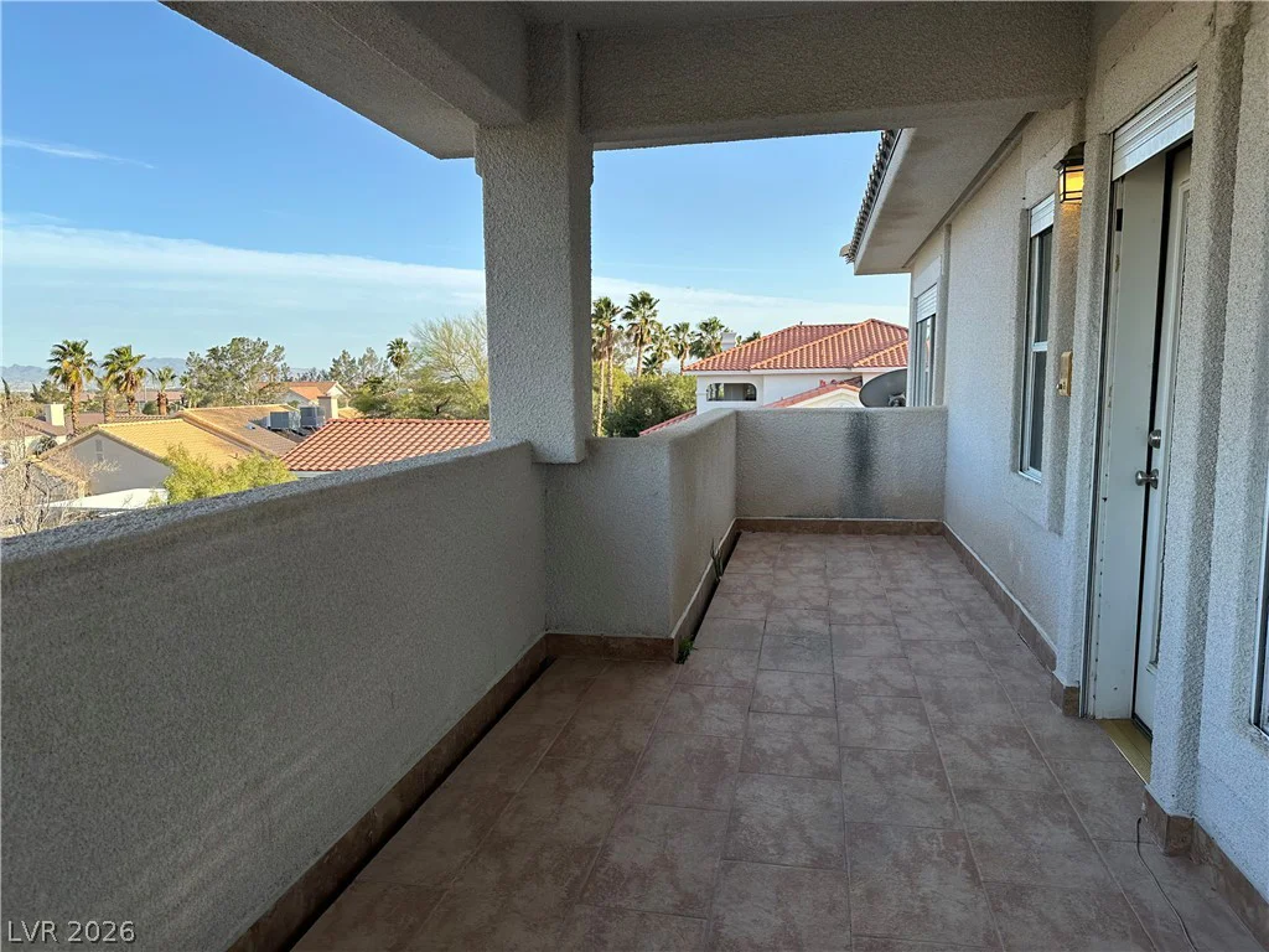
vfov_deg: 56.8
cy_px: 476
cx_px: 634
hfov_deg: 71.6
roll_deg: +0.4
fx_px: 880
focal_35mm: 24
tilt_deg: -5.4
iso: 80
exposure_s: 1/1374
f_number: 1.78
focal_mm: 6.86
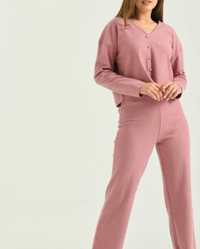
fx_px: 873
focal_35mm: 118
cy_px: 150
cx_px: 134
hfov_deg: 13.1
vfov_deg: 16.3
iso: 100
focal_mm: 70
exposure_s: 1/160
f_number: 6.3
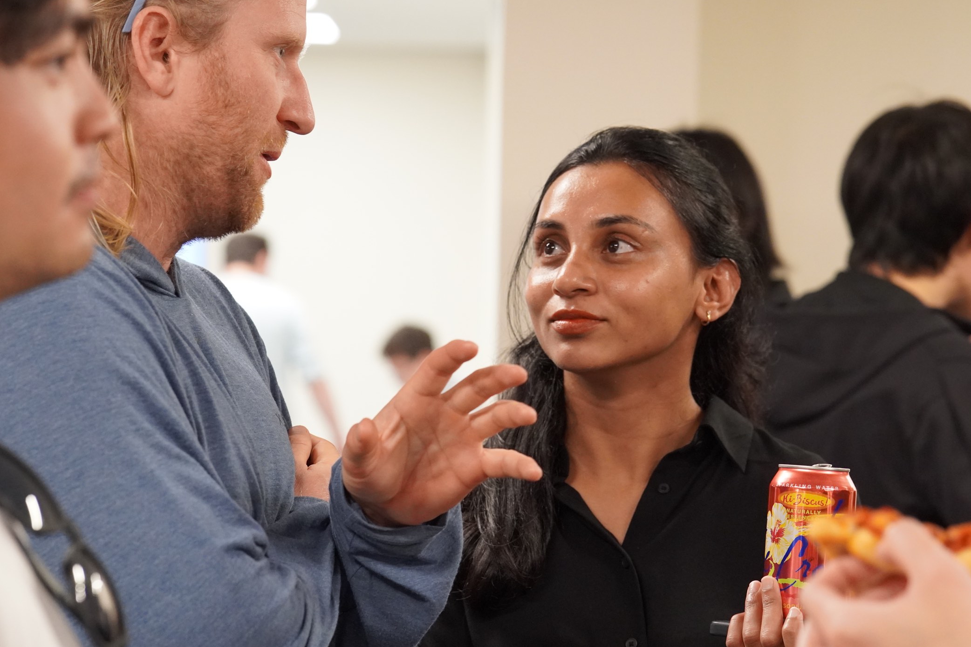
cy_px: 317
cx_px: 514
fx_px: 3494
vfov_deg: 10.6
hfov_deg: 15.8
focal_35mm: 130
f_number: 4
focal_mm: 75
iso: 2500
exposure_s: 1/160
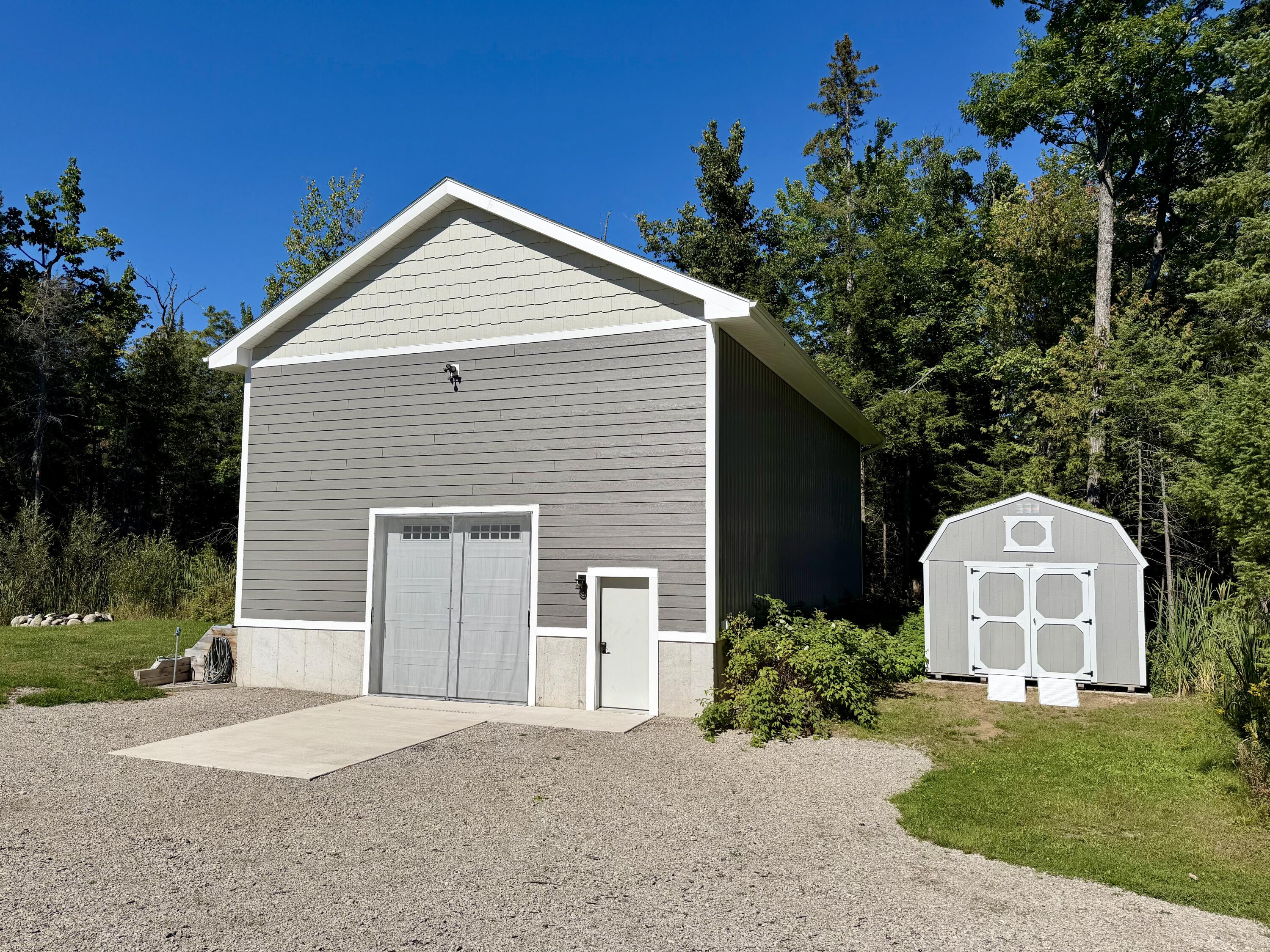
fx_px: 881
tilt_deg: +4.5
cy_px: 476
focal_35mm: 24
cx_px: 635
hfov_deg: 71.6
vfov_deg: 56.8
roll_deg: +0.0
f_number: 1.78
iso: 80
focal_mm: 6.76
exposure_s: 1/9091
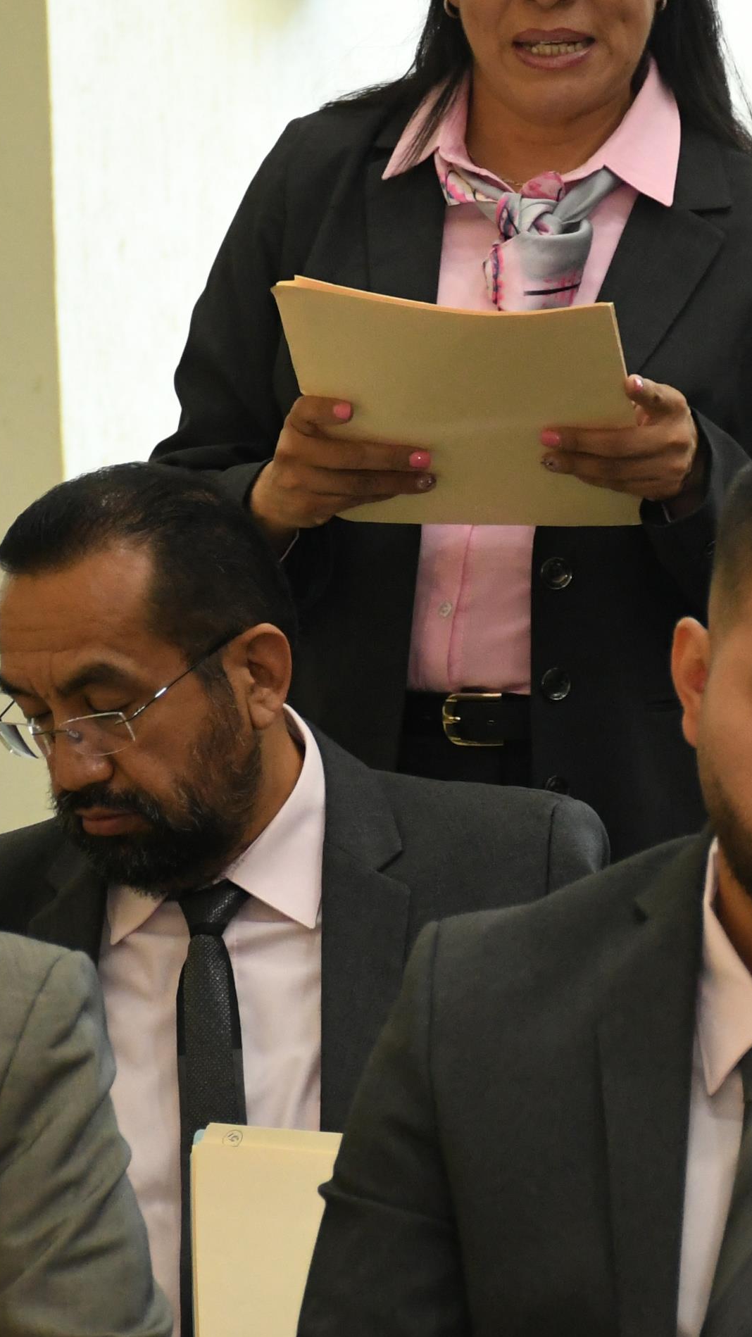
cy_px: 529
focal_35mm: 228
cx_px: 784
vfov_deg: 9.5
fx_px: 8083
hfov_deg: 5.3
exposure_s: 1/100
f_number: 5
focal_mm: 66
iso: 2500
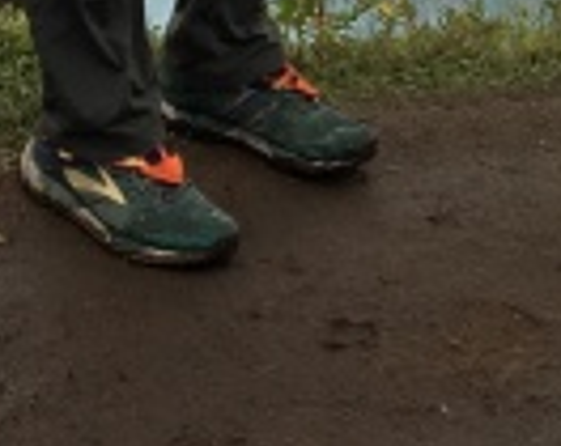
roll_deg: +0.9
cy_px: -709
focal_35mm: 172
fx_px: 2849
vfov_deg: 8.1
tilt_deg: -5.4
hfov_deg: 11.1
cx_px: 552
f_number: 2.2
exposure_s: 1/242
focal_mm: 4.15
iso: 25
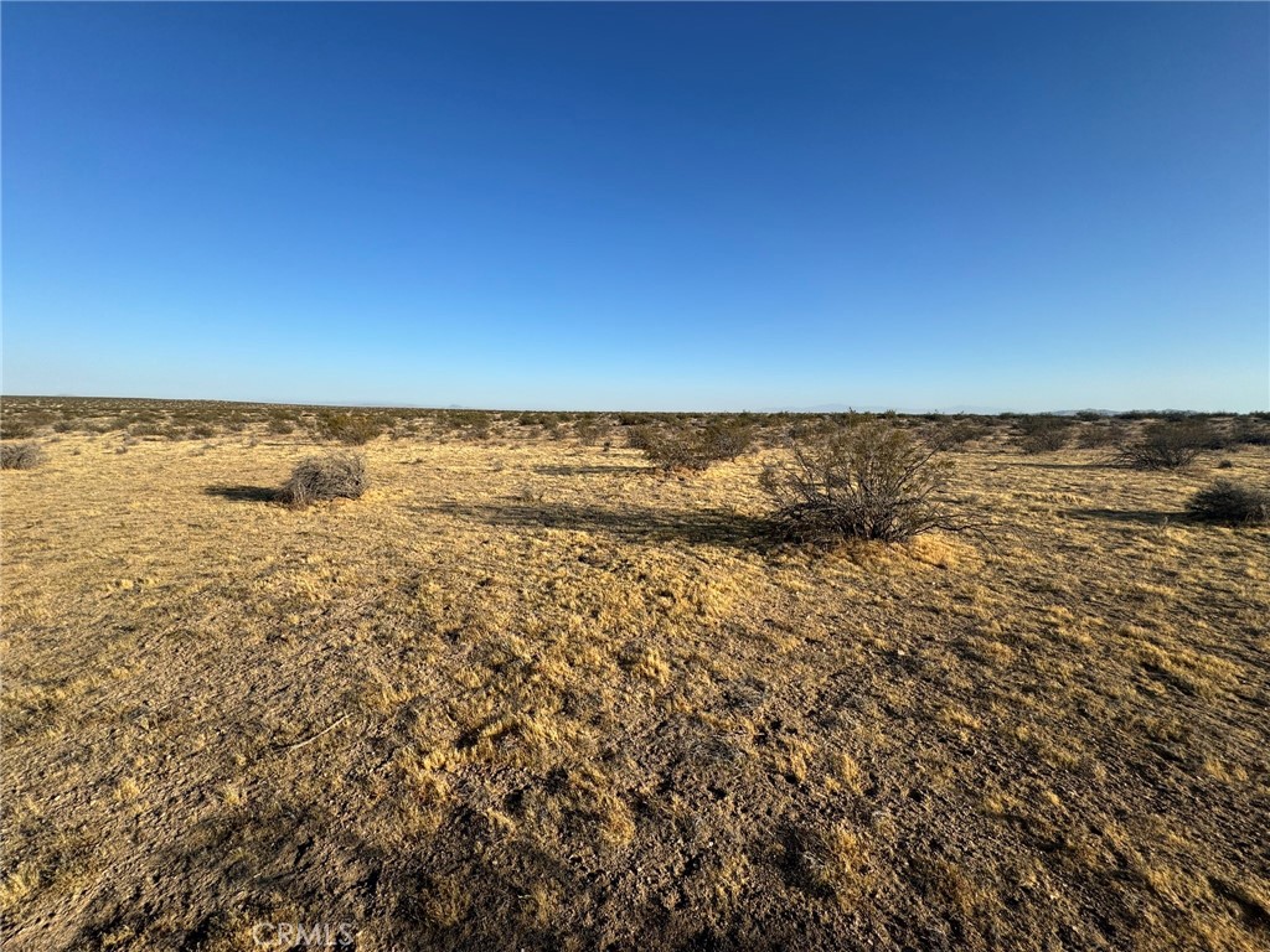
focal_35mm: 14
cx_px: 635
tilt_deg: -6.6
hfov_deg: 102.1
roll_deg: -0.2
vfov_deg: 85.7
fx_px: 514
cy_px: 476
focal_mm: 2.22
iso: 50
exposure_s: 1/1567
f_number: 2.2
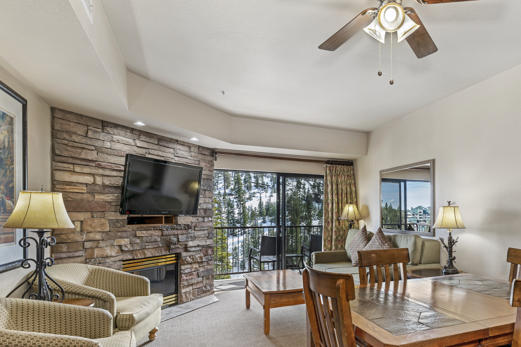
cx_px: 348
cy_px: 215
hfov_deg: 76.1
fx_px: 318
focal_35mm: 22
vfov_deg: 56.6
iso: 100
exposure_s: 1/2
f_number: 8
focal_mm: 14
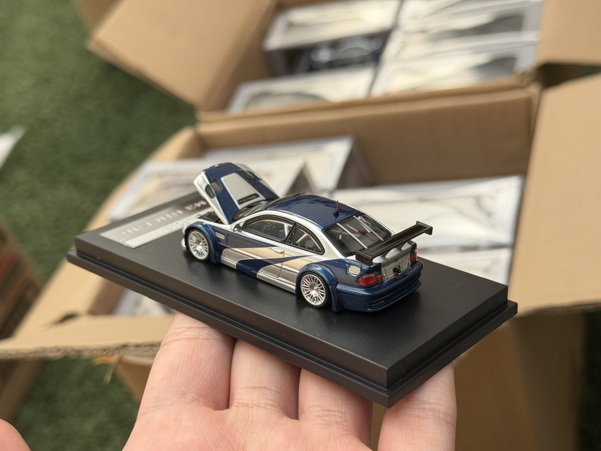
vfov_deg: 30.3
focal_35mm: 48
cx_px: 300
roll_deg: +23.1
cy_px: 226
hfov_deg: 39.7
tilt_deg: -37.4
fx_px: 833
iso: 64
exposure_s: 1/636
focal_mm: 6.76
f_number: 1.78
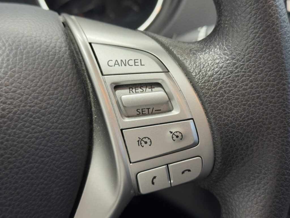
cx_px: 145
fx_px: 402
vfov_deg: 30.3
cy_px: 109
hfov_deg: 39.7
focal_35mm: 48
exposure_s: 1/47
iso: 250
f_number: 1.78
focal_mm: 6.76
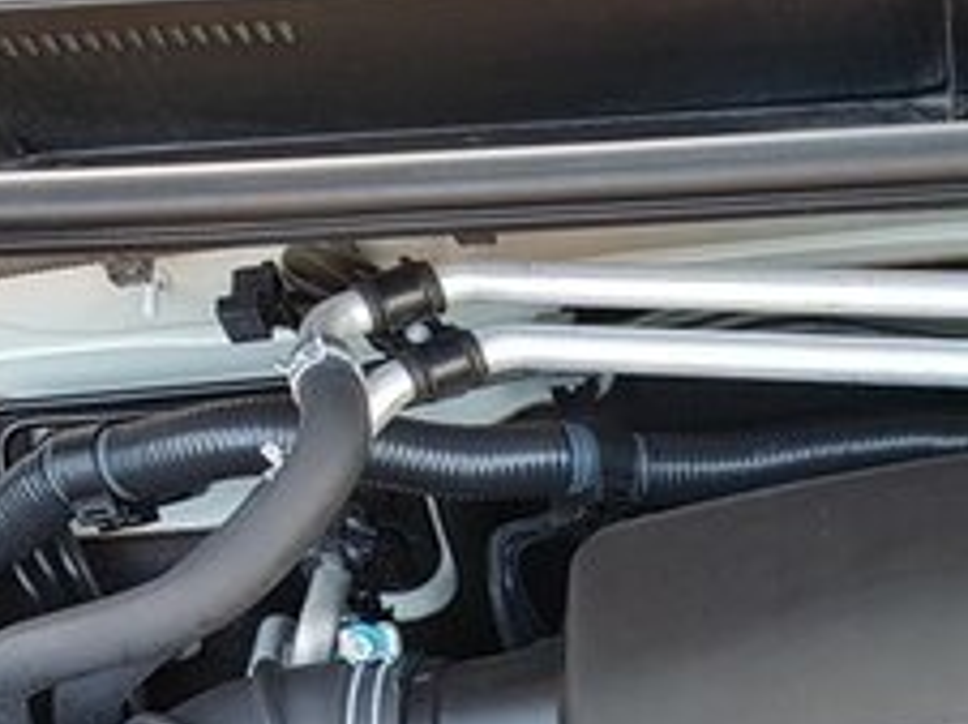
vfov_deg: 17.9
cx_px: 1054
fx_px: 2123
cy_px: 979
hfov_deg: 24.1
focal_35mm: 76
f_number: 1.7
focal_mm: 4.2
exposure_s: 1/50
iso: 64
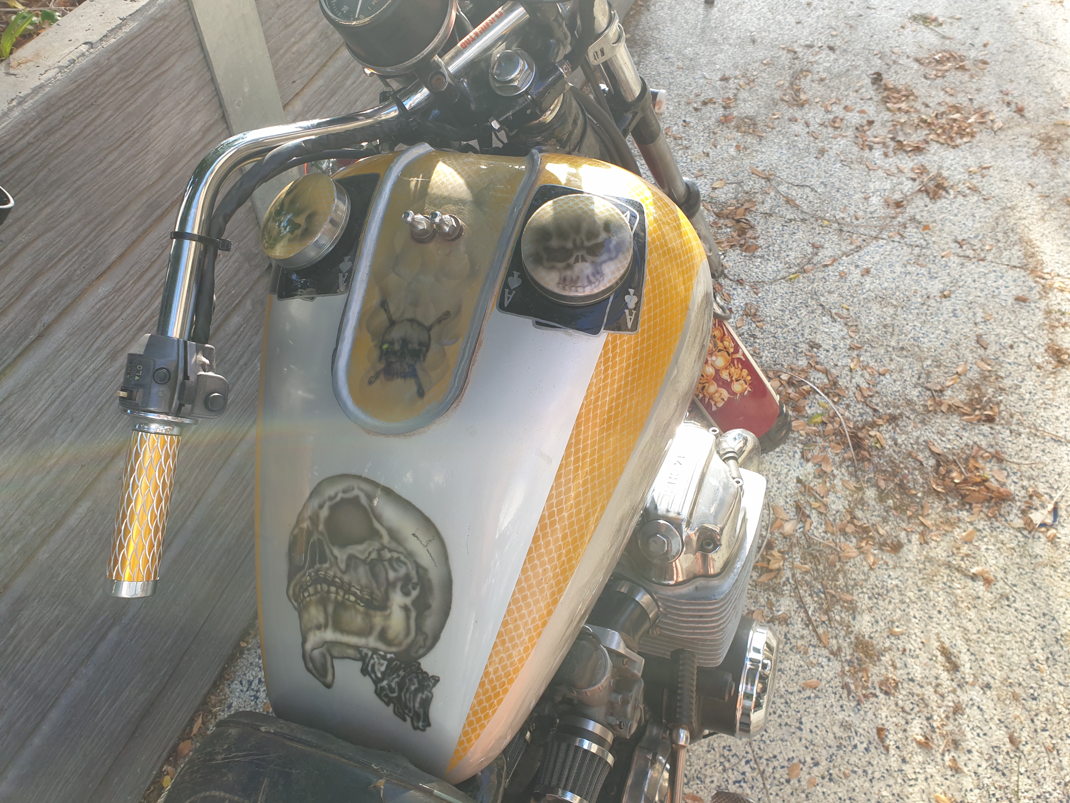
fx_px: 804
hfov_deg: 67.3
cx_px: 535
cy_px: 402
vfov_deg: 53.1
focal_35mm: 26
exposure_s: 1/139
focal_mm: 4.3
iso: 50
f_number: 2.4
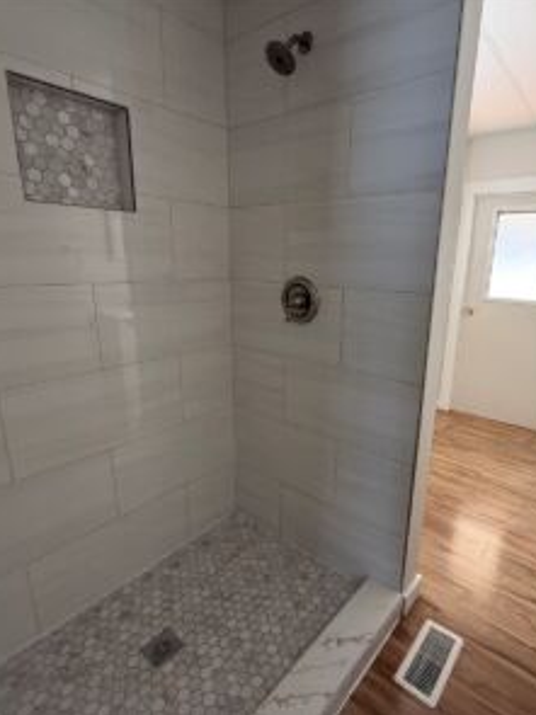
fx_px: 393
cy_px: 356
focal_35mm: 19
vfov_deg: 84.7
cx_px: 318
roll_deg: -1.4
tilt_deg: -13.4
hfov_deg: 68.1
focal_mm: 2.22
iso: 320
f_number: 2.2
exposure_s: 1/99
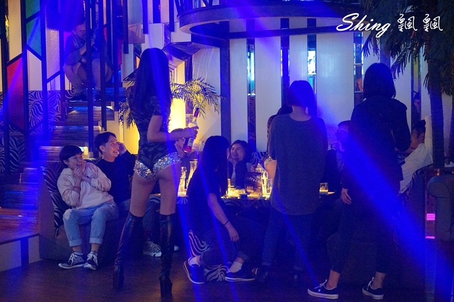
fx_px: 719
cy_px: 151
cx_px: 227
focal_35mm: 57
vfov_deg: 23.8
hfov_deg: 35.1
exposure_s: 1/25
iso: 5000
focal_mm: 57
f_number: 4
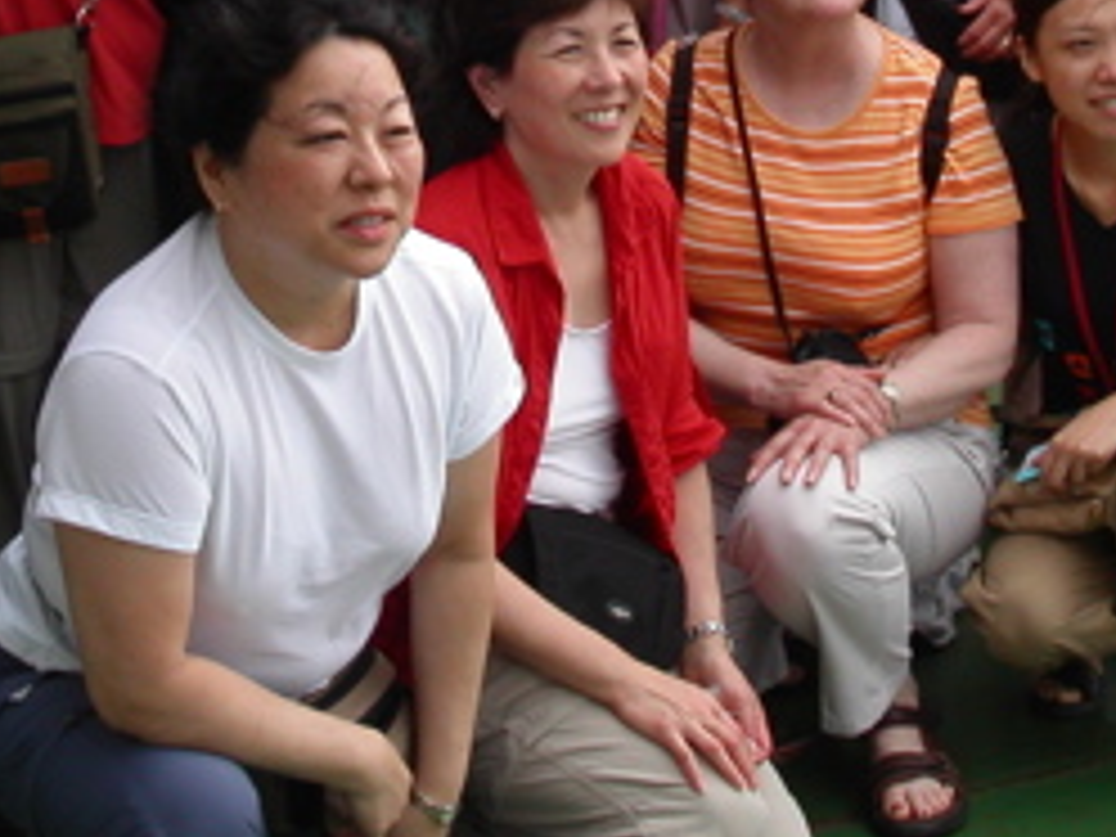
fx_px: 3159
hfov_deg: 20.0
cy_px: -81
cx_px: 639
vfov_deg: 14.7
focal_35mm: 98
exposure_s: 1/90
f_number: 4.5
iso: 100
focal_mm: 7.8
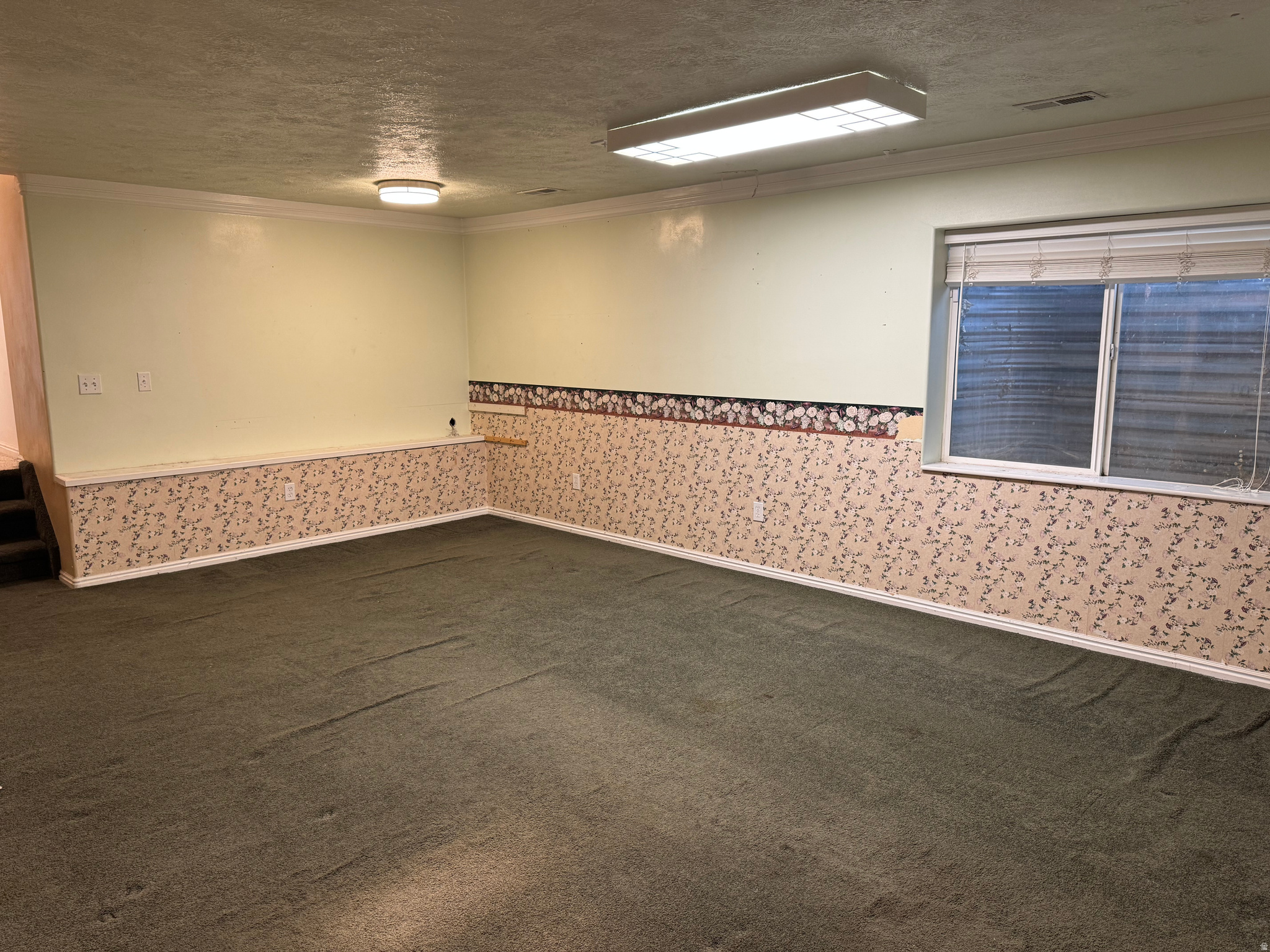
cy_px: 476
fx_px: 881
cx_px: 635
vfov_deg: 56.8
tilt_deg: -10.1
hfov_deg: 71.6
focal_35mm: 24
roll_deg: +0.1
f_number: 1.78
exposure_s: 1/60
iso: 125
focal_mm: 6.76
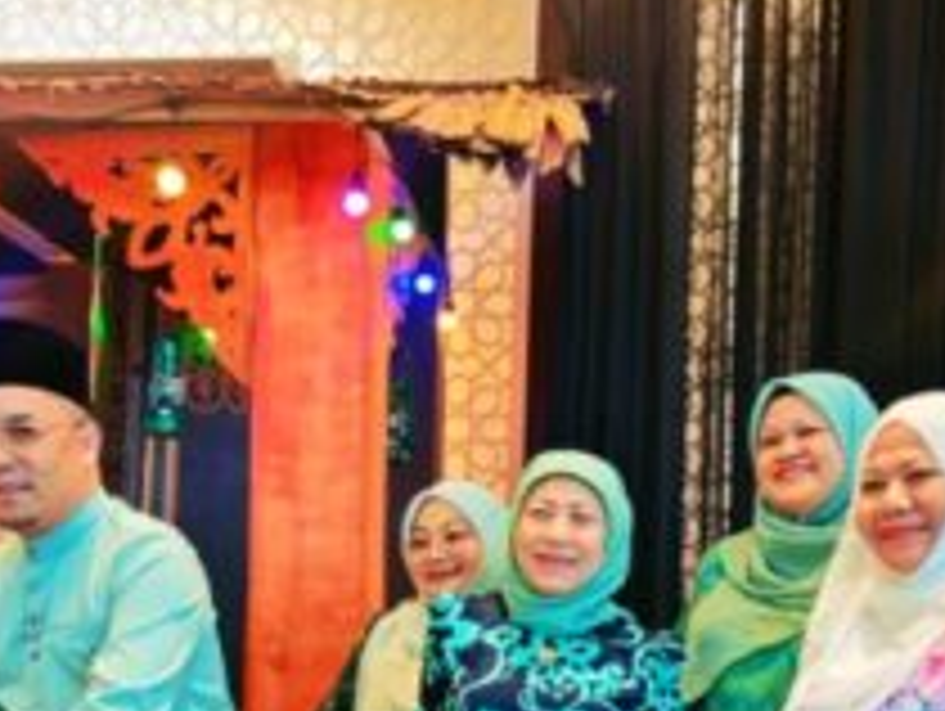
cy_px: 742
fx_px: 1093
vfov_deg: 32.5
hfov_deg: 46.7
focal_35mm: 40
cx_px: 468
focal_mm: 1.82
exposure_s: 1/33
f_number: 2
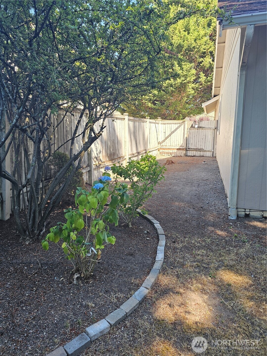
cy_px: 178
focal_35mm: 23
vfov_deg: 73.9
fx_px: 237
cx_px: 134
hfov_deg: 58.9
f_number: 1.7
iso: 32
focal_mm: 6.3
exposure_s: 1/120
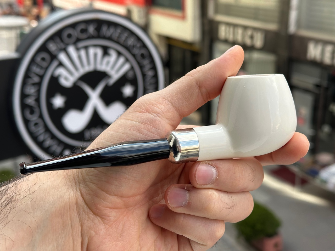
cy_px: 126
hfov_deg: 39.7
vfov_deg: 30.3
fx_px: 465
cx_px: 168
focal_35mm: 48
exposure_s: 1/816
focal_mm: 6.86
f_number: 1.78
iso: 64
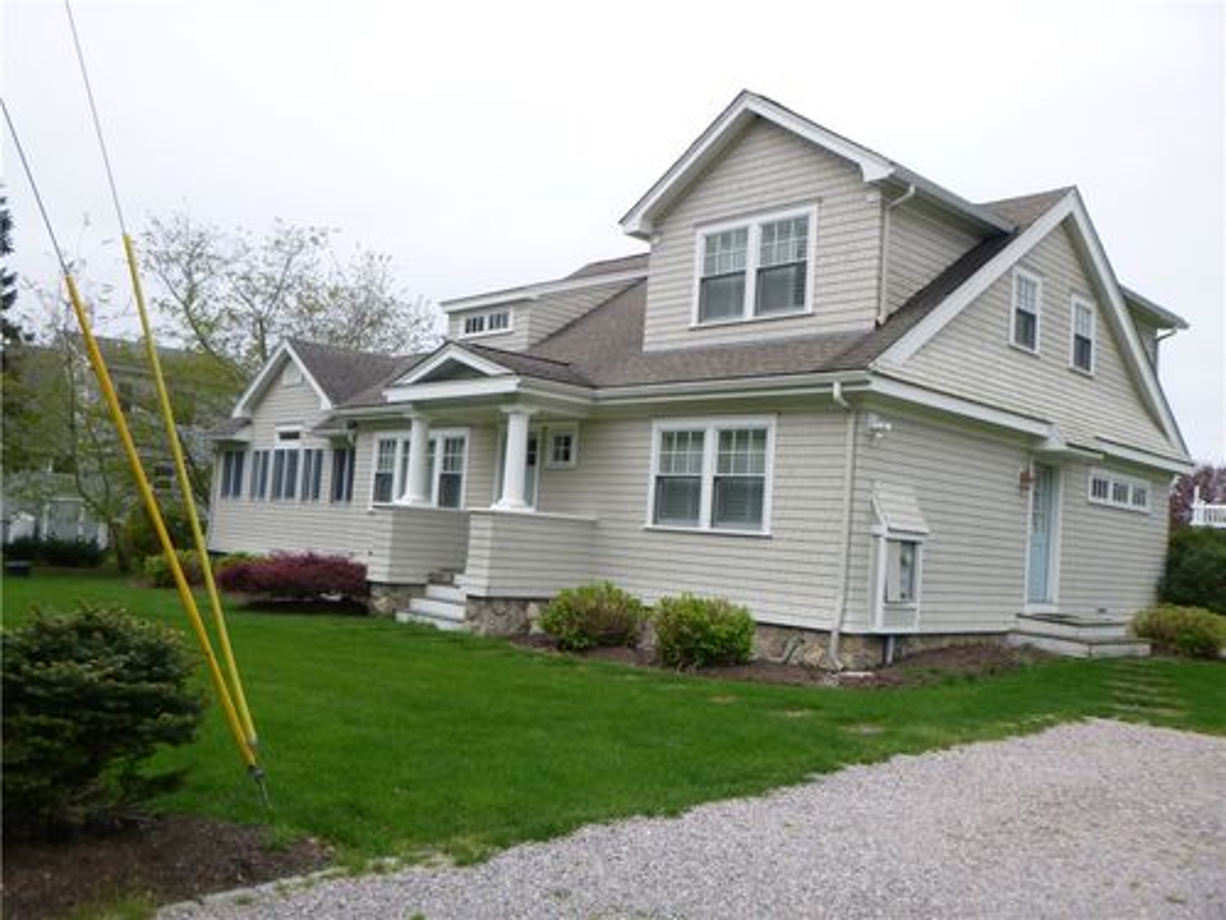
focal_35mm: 31
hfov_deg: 58.4
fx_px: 1098
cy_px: 460
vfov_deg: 45.4
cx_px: 613
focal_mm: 5.5
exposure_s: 1/400
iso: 100
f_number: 4.2
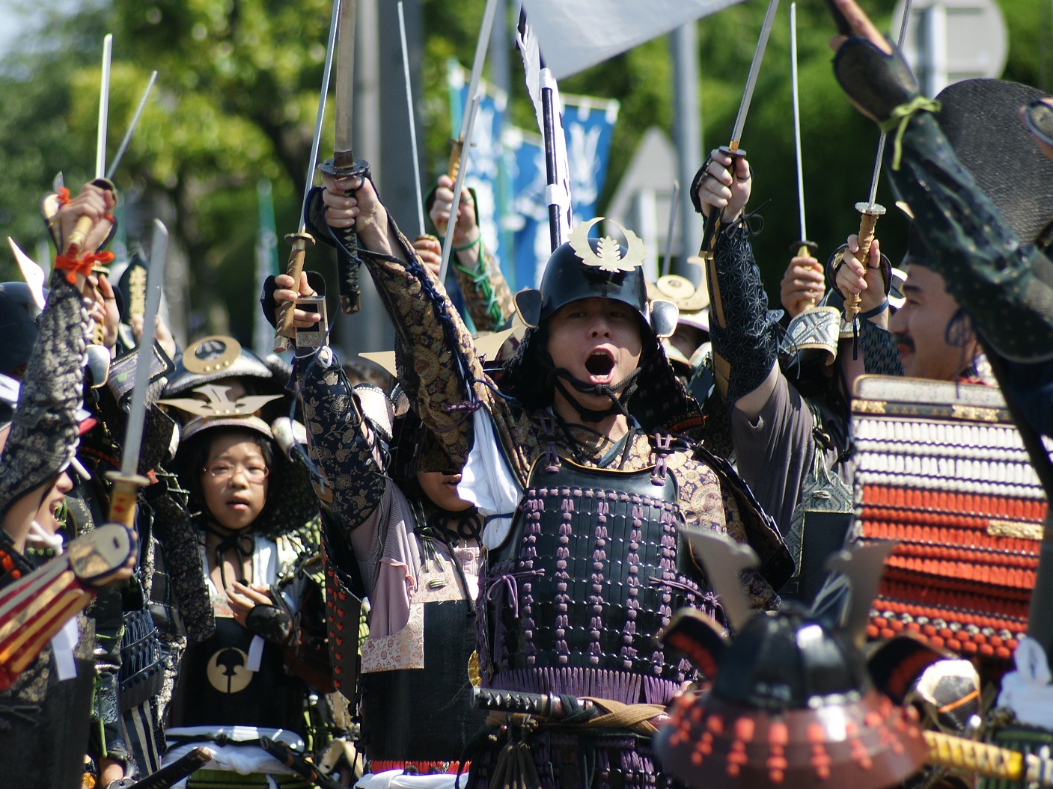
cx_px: 490
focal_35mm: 438
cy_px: 399
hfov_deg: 4.5
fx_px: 13323
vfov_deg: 3.4
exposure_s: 1/350
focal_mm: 250
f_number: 5.6
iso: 200
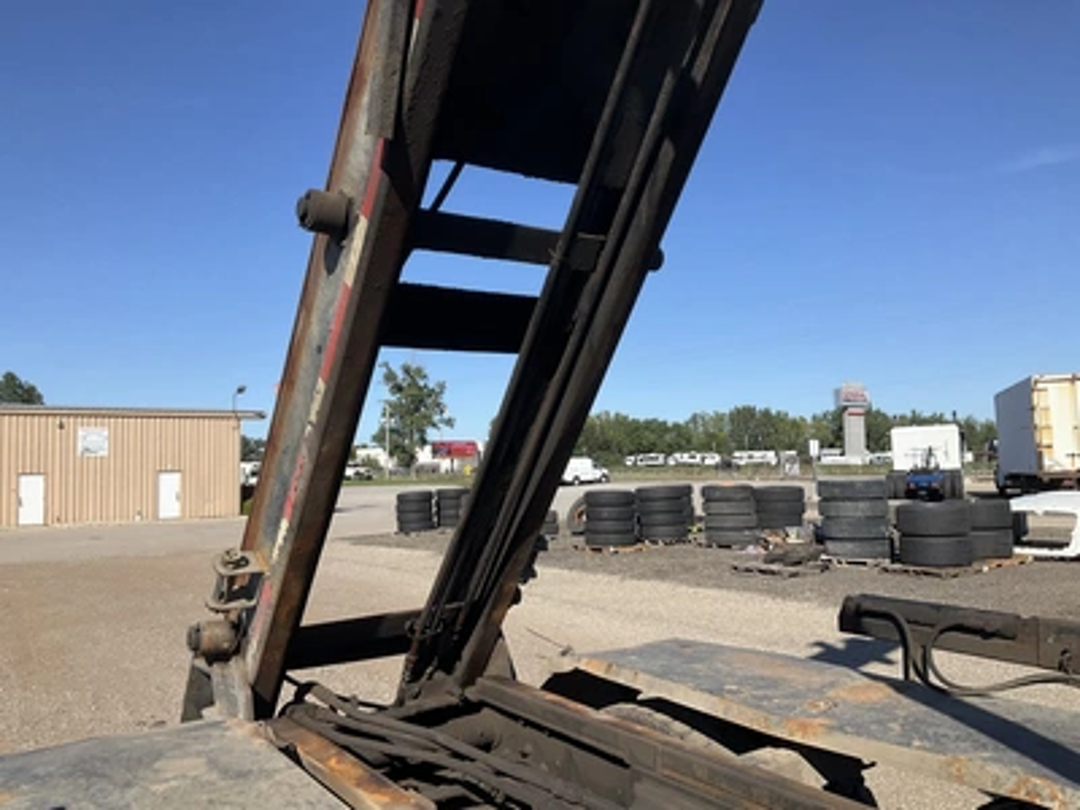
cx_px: 540
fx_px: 905
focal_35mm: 29
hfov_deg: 61.7
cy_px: 405
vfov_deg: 48.2
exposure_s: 1/1912
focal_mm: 3
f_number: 1.8
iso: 25
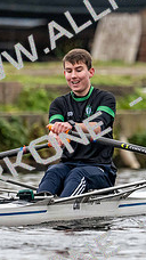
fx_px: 7341
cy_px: 108
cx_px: 78
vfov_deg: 2.0
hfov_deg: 1.1
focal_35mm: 1065
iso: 2500
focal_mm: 400
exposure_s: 1/2500
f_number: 4.5
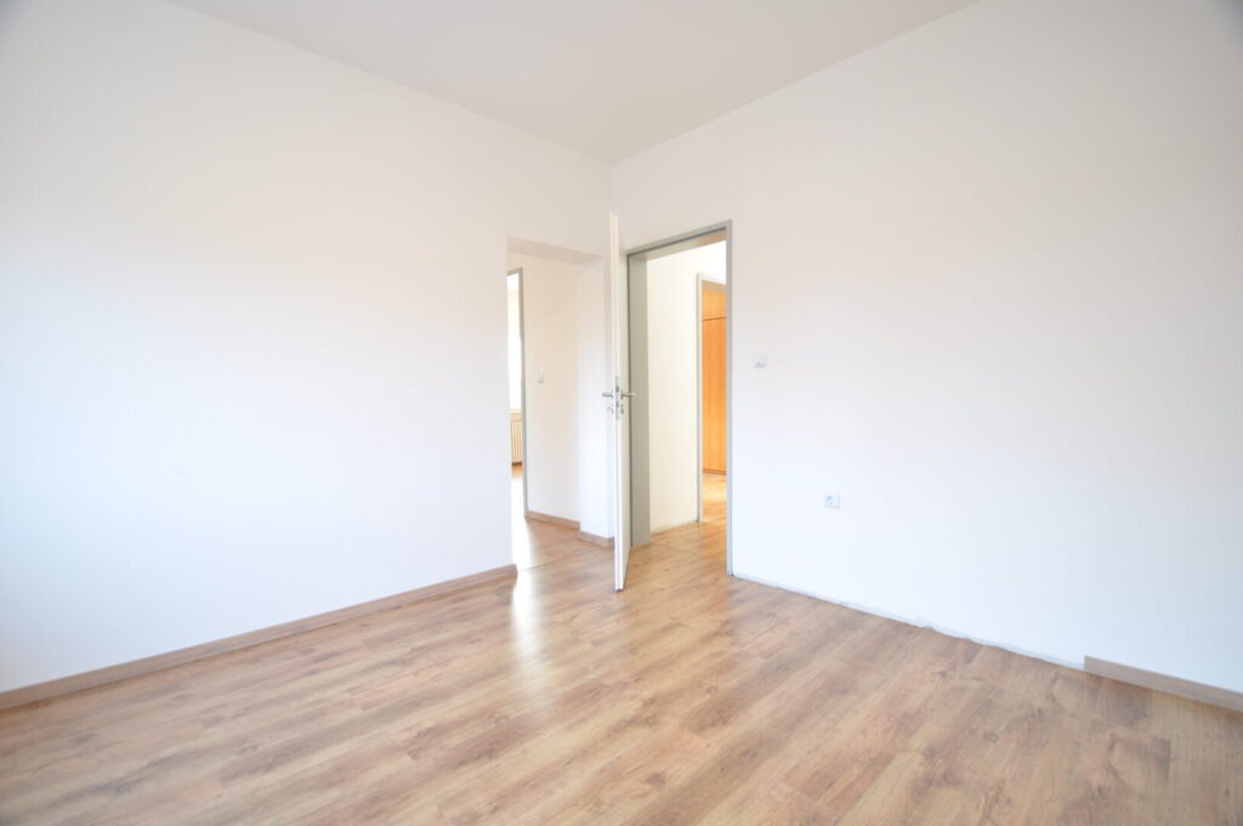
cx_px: 622
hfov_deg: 100.5
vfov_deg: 77.2
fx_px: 517
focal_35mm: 15
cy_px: 413
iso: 200
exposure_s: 1/8
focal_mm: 10
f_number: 3.5
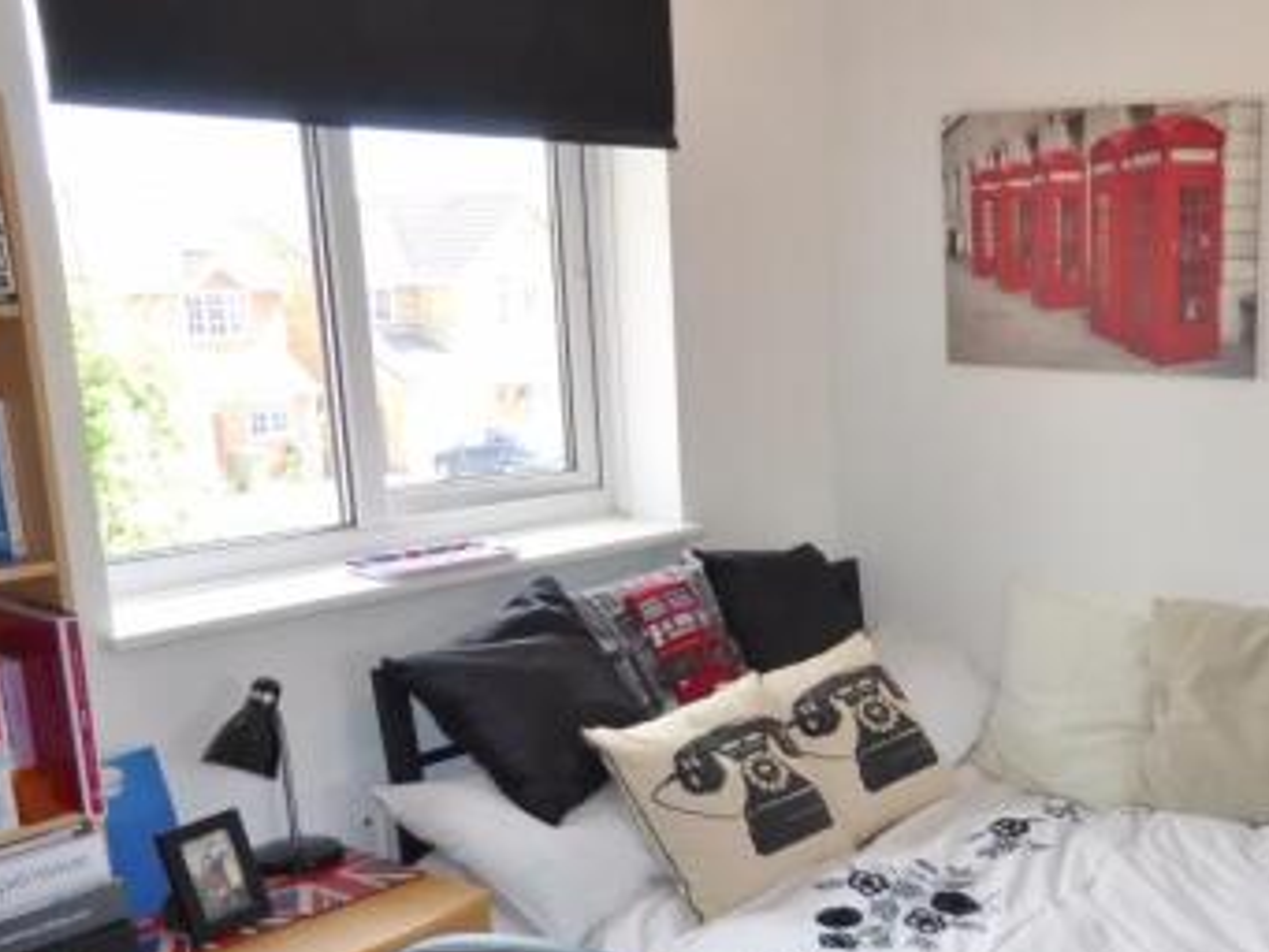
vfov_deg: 34.6
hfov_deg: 43.6
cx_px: 1014
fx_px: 1504
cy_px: 690
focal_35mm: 41
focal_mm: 4.3
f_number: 3.3
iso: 125
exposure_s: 1/60
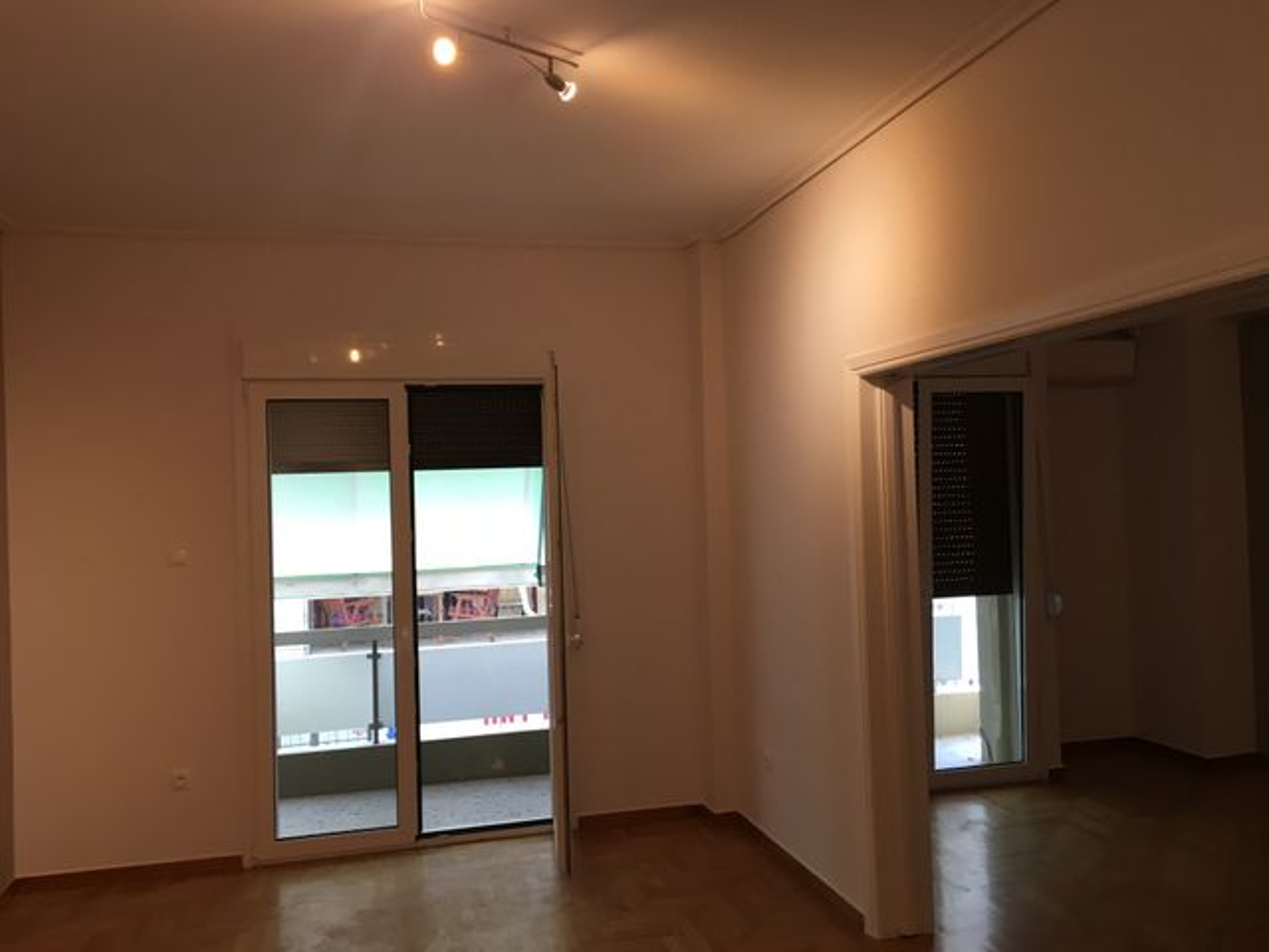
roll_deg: +3.0
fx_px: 1063
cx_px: 634
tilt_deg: +1.1
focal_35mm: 29
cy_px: 476
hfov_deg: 61.7
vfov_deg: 48.2
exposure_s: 1/33
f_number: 2.2
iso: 32
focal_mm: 4.15
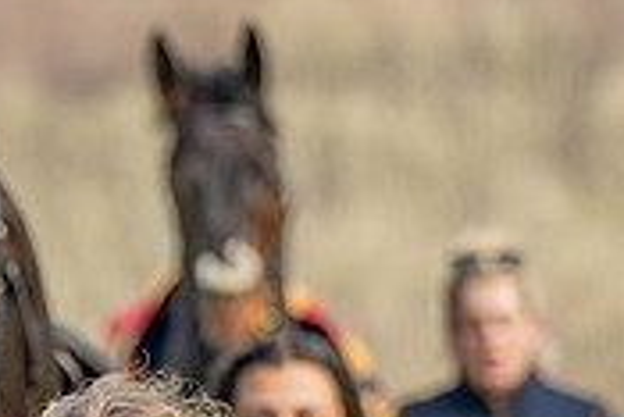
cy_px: 615
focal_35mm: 1022
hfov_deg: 2.0
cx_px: -47
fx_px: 17729
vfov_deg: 1.3
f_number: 4
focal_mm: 150
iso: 100
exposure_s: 1/500
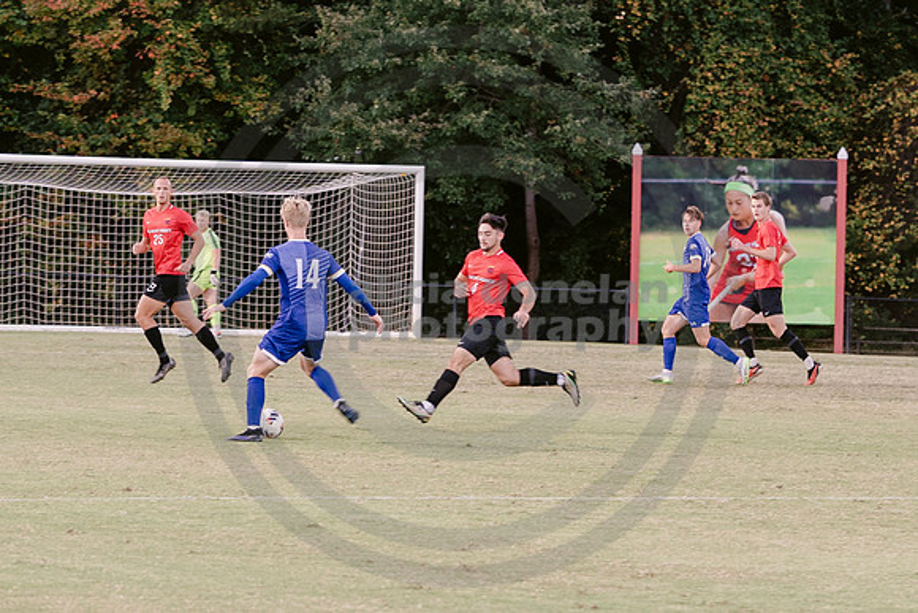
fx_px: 6038
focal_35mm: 237
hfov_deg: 8.7
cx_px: 321
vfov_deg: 5.8
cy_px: 410
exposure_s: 1/200
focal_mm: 90
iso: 640
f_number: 4
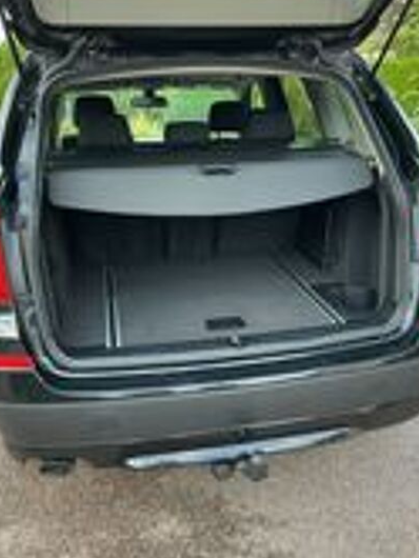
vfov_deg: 52.5
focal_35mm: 35
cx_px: 224
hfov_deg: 40.7
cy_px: 306
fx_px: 564
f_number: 1.8
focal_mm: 3
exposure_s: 1/120
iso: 32
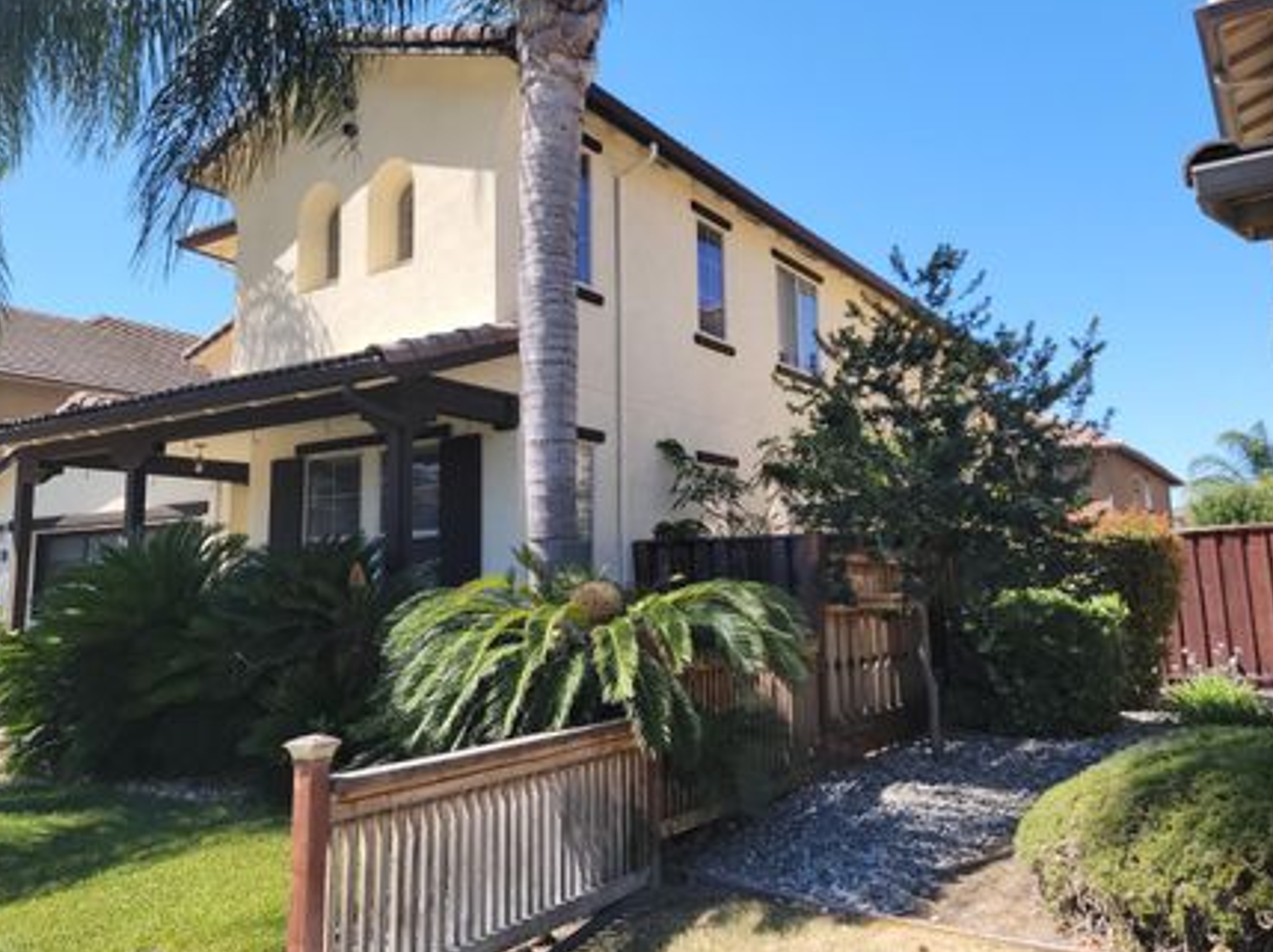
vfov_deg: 49.6
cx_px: 608
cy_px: 426
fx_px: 1029
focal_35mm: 28
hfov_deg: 63.5
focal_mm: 6.7
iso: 16
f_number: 1.8
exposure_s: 1/425
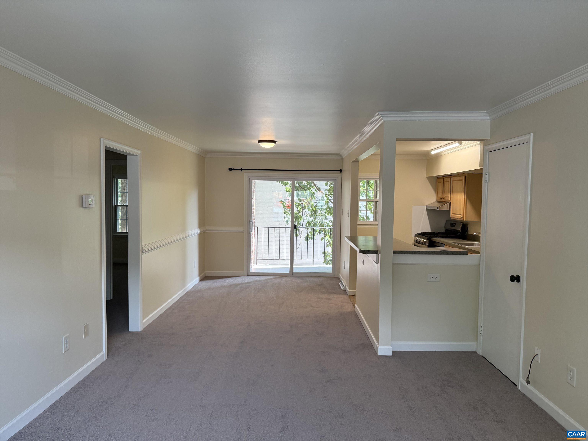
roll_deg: -0.9
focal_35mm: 24
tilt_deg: -2.8
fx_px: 408
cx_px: 294
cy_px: 220
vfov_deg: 56.8
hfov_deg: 71.6
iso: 200
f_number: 1.78
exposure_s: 1/174
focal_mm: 6.76
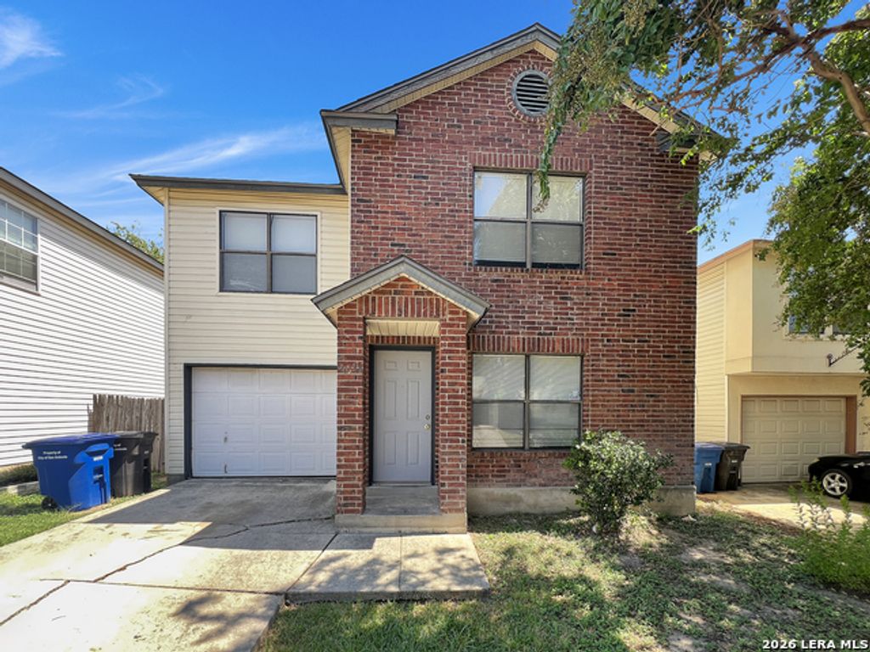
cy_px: 326
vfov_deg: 89.9
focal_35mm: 13
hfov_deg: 106.2
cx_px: 435
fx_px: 327
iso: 32
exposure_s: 1/159
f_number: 1.8
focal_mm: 1.57
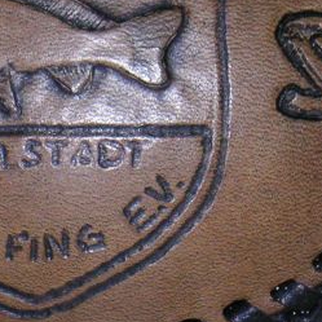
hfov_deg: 6.3
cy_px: 53
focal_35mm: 276
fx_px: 2905
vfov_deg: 6.3
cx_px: 52
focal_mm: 15
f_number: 8
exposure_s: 1/90
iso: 160
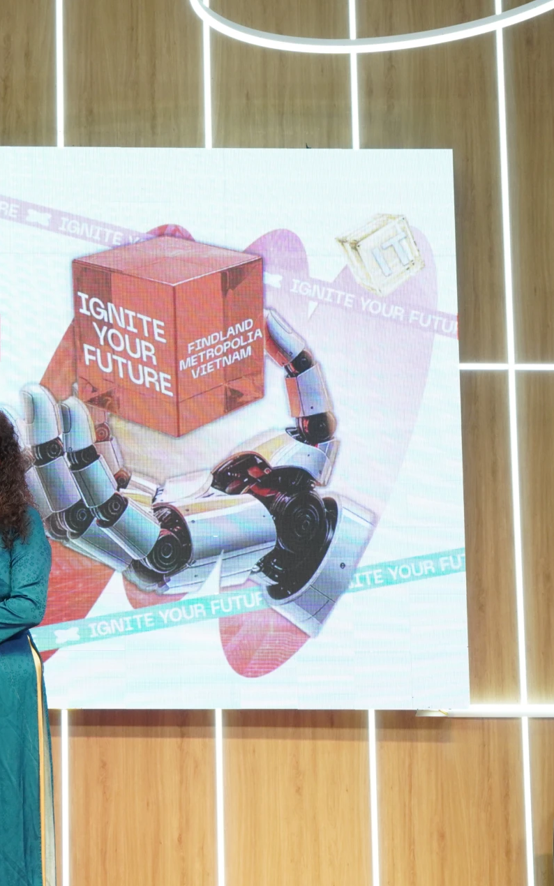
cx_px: -45
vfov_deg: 35.2
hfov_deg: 21.4
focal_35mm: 58
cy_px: 446
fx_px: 1395
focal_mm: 25
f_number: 6.3
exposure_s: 1/125
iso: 1000
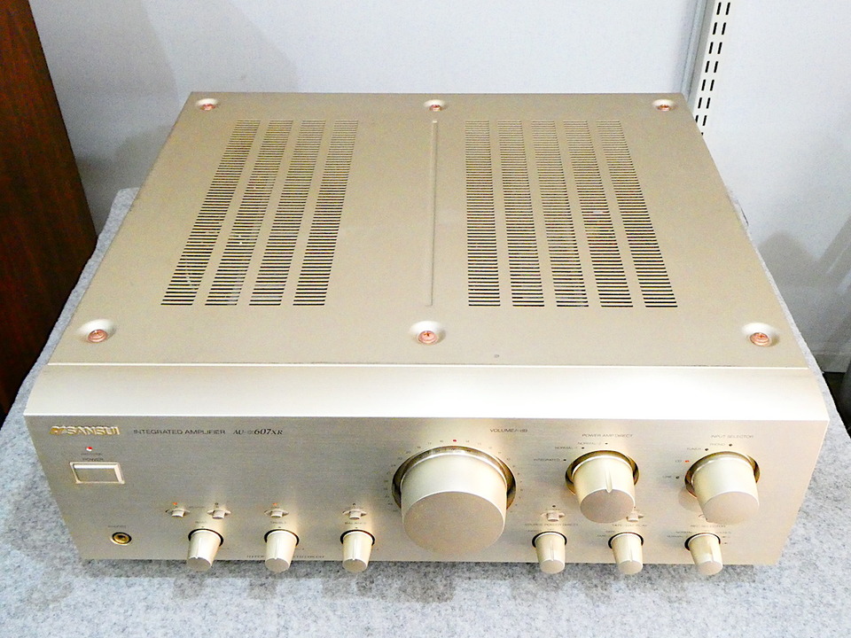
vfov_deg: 40.7
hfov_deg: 52.6
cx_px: 426
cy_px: 319
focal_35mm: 35
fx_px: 860
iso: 1600
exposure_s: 1/80
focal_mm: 6.3
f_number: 5.6
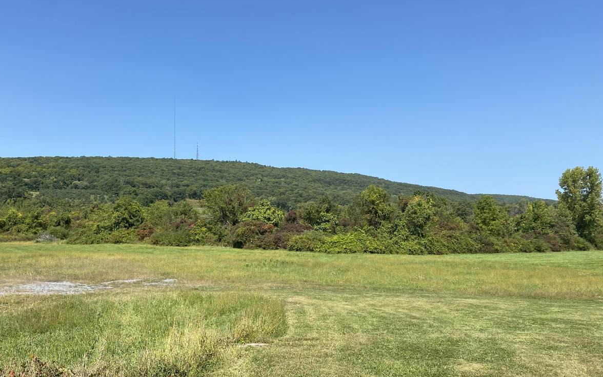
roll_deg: +0.7
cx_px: 279
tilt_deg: +0.9
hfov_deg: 62.8
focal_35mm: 30
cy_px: 218
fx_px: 493
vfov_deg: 41.7
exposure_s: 1/2755
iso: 32
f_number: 1.8
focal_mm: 4.25
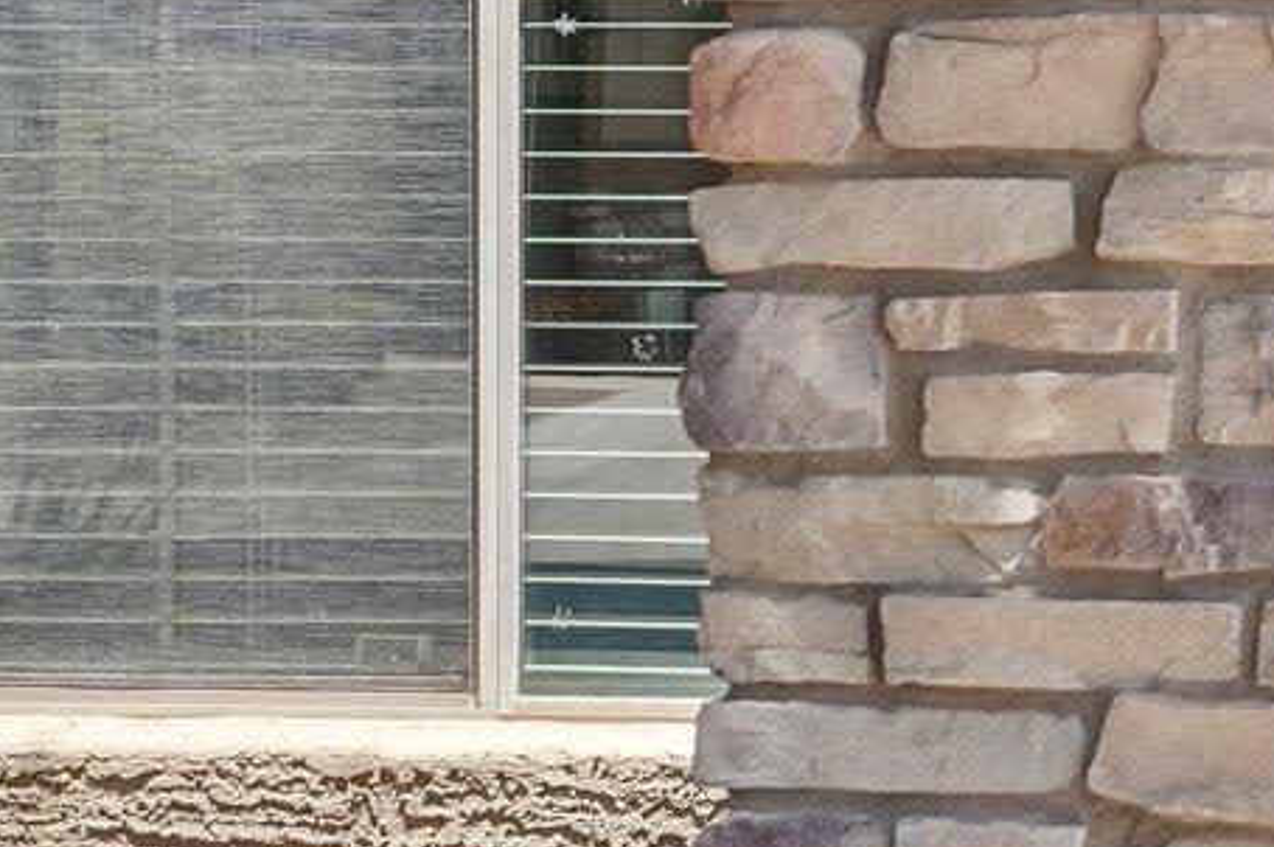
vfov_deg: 8.6
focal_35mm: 158
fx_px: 5587
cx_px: 2147
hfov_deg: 12.1
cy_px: 88
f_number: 8
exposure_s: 1/250
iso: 400
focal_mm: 35
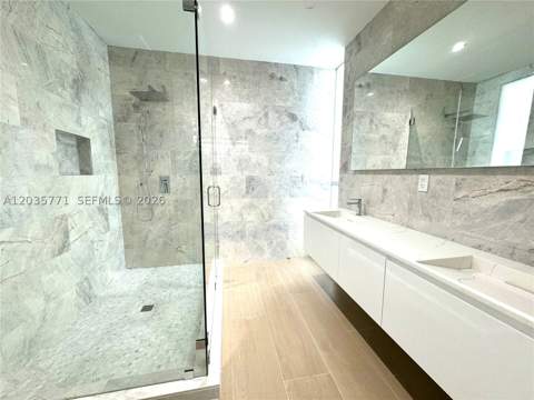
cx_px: 267
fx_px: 216
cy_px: 200
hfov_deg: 102.1
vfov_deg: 85.7
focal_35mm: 14
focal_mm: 2.22
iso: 160
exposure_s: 1/120
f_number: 2.2
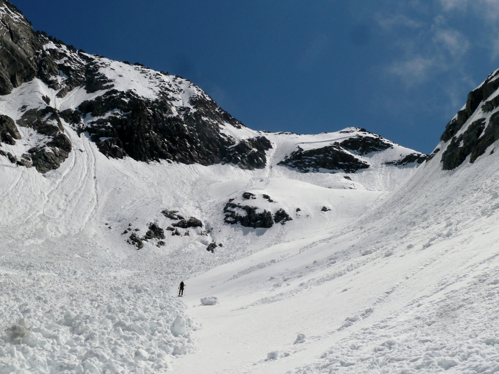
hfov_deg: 42.1
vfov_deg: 32.2
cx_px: 250
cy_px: 189
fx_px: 649
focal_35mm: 45
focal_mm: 7.3
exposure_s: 1/1000
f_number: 6.3
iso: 80
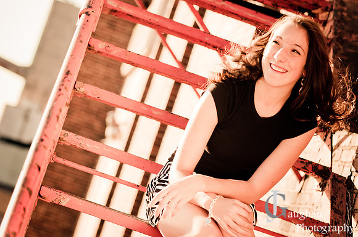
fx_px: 1162
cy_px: 118
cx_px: 179
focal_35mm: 117
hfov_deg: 17.5
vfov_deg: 11.7
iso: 500
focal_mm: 78
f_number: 3.2
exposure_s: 1/2500
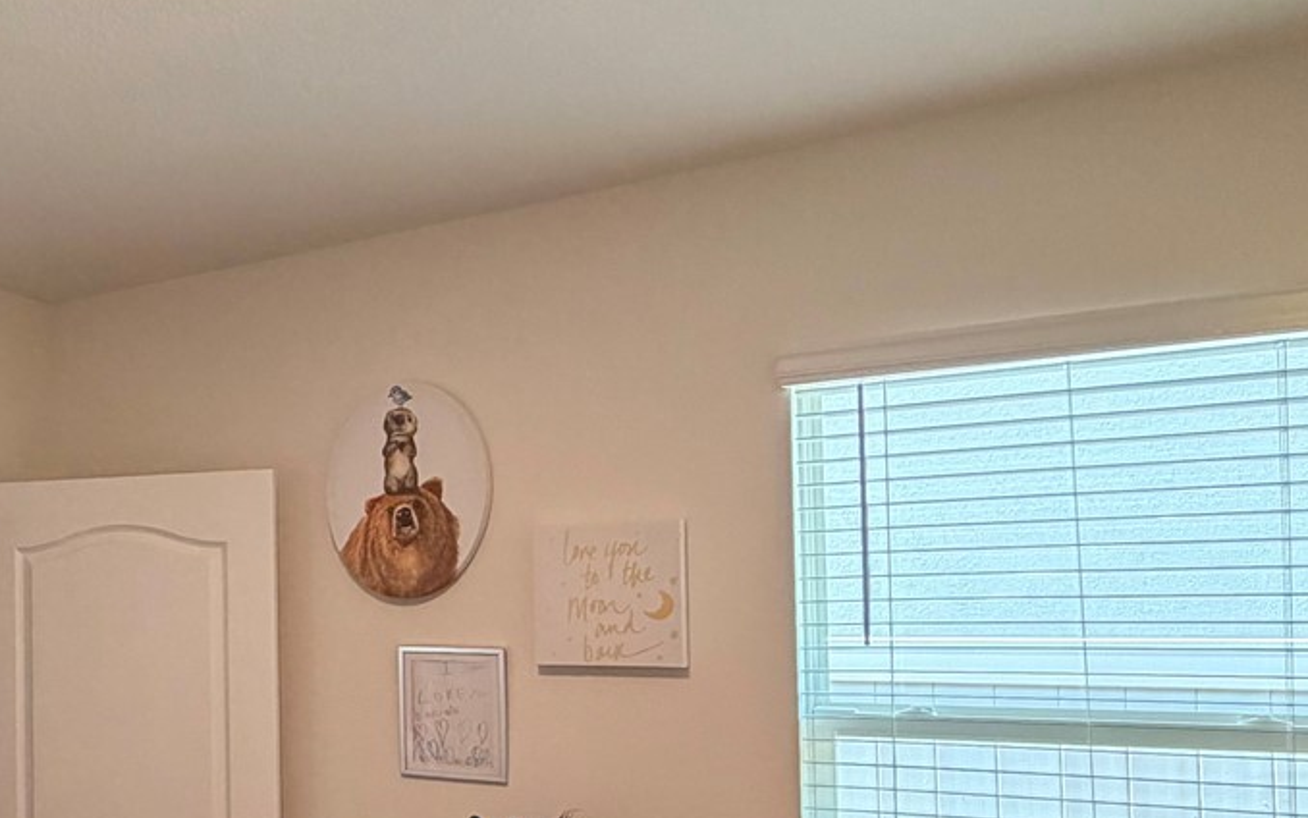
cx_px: 123
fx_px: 1248
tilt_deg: +1.4
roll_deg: +1.0
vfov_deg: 35.7
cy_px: 585
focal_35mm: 35
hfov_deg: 49.2
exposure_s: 1/60
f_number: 2.2
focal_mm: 2.22
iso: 250
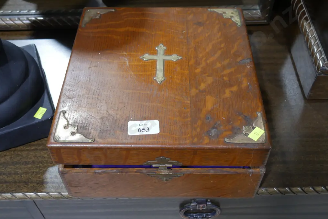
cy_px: 110
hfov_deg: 46.4
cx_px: 163
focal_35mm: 42
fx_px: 383
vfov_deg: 31.9
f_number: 4.5
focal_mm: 20
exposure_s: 1/60
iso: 640
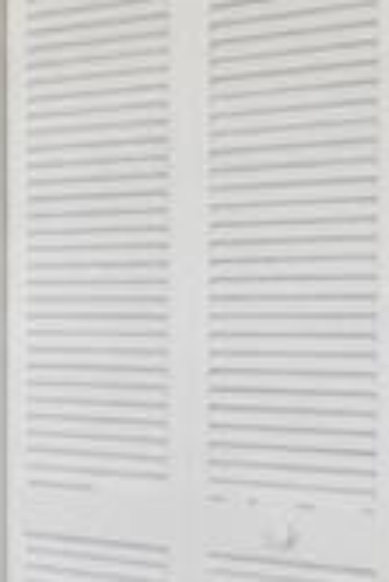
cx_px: -357
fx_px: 2183
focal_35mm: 135
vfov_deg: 15.2
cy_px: 324
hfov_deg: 9.6
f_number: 8
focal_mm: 14
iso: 400
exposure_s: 1/13
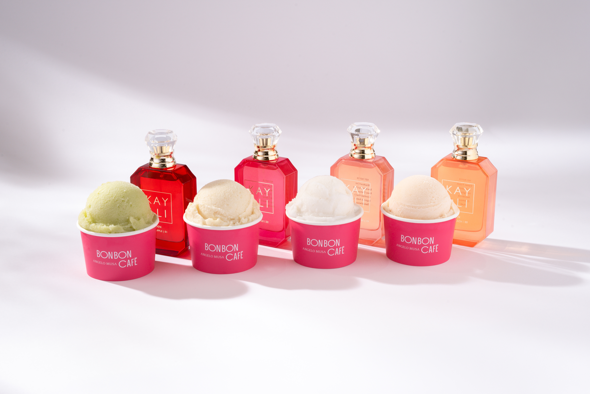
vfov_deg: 23.3
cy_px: 197
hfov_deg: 34.3
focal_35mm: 58
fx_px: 955
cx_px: 295
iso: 320
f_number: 18
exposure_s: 1/100
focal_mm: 58.3
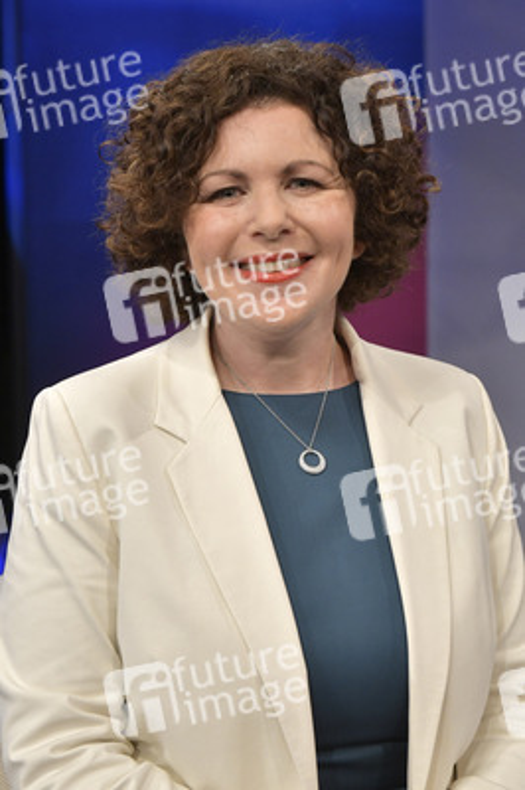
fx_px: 1271
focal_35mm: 58
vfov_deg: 34.5
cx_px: 262
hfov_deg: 23.3
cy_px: 395
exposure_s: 1/200
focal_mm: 58
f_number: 6.3
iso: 2500
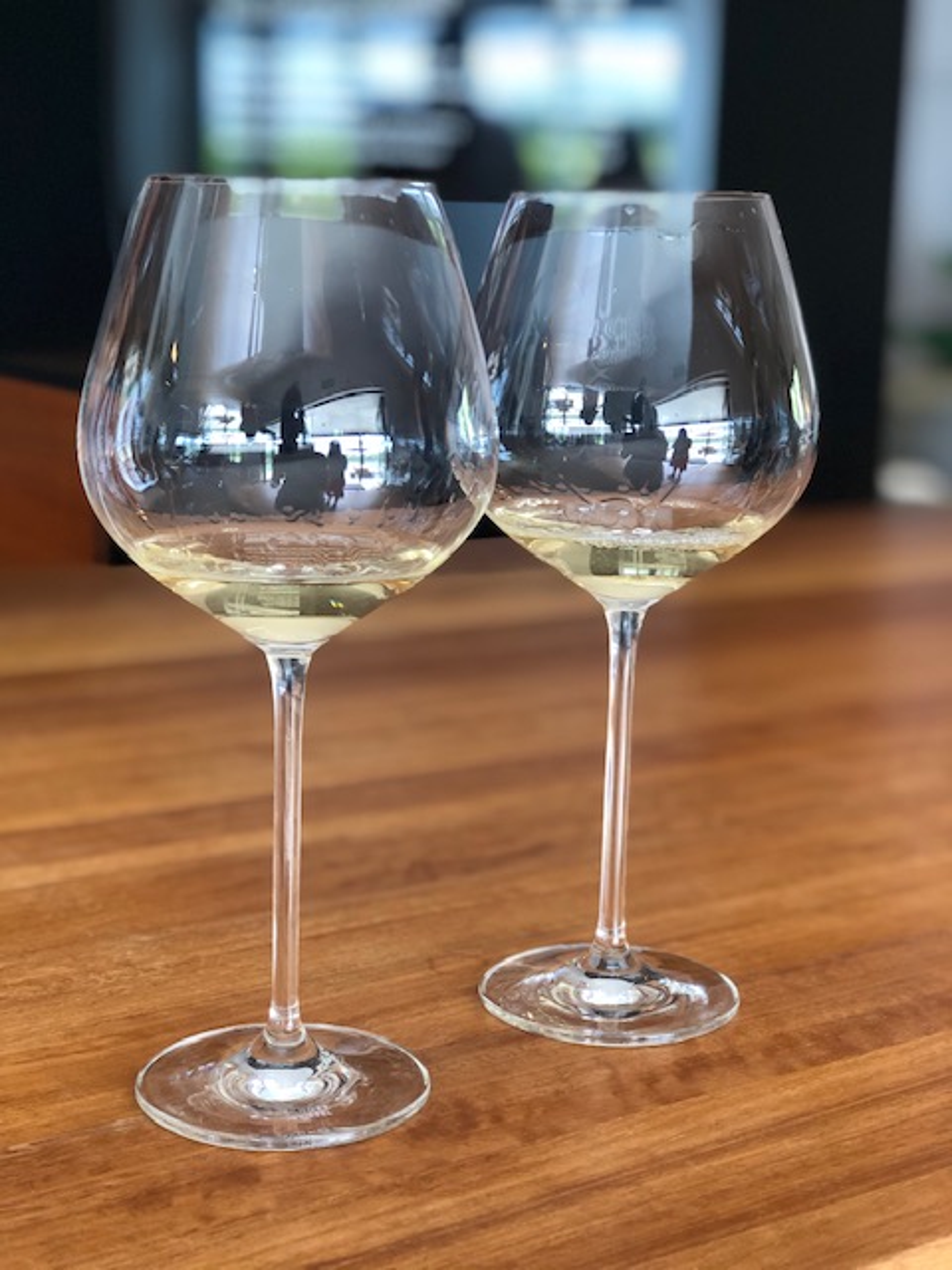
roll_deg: -1.5
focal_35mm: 57
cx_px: 476
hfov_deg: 25.7
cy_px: 635
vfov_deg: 33.8
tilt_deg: -10.7
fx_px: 2090
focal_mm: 6.6
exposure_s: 1/33
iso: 100
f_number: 2.8
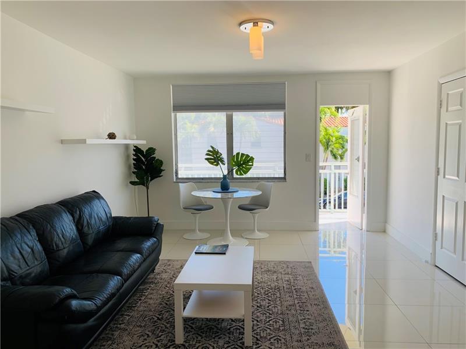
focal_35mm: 26
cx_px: 233
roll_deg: +1.2
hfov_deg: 67.3
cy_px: 174
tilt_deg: -3.3
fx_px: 350
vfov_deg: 53.1
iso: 25
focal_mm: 4.25
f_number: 1.8
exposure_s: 1/125
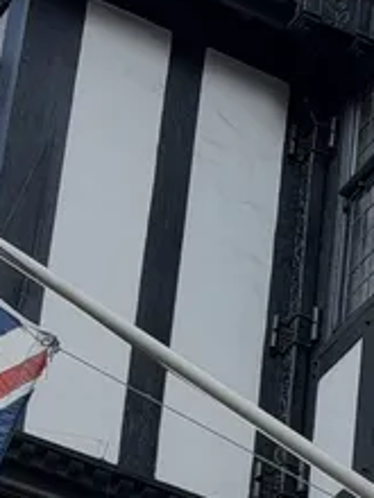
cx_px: 435
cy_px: 446
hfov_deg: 6.8
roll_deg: -3.7
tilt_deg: +35.7
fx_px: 3140
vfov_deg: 9.0
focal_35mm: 218
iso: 80
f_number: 1.78
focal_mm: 6.76
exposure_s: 1/583
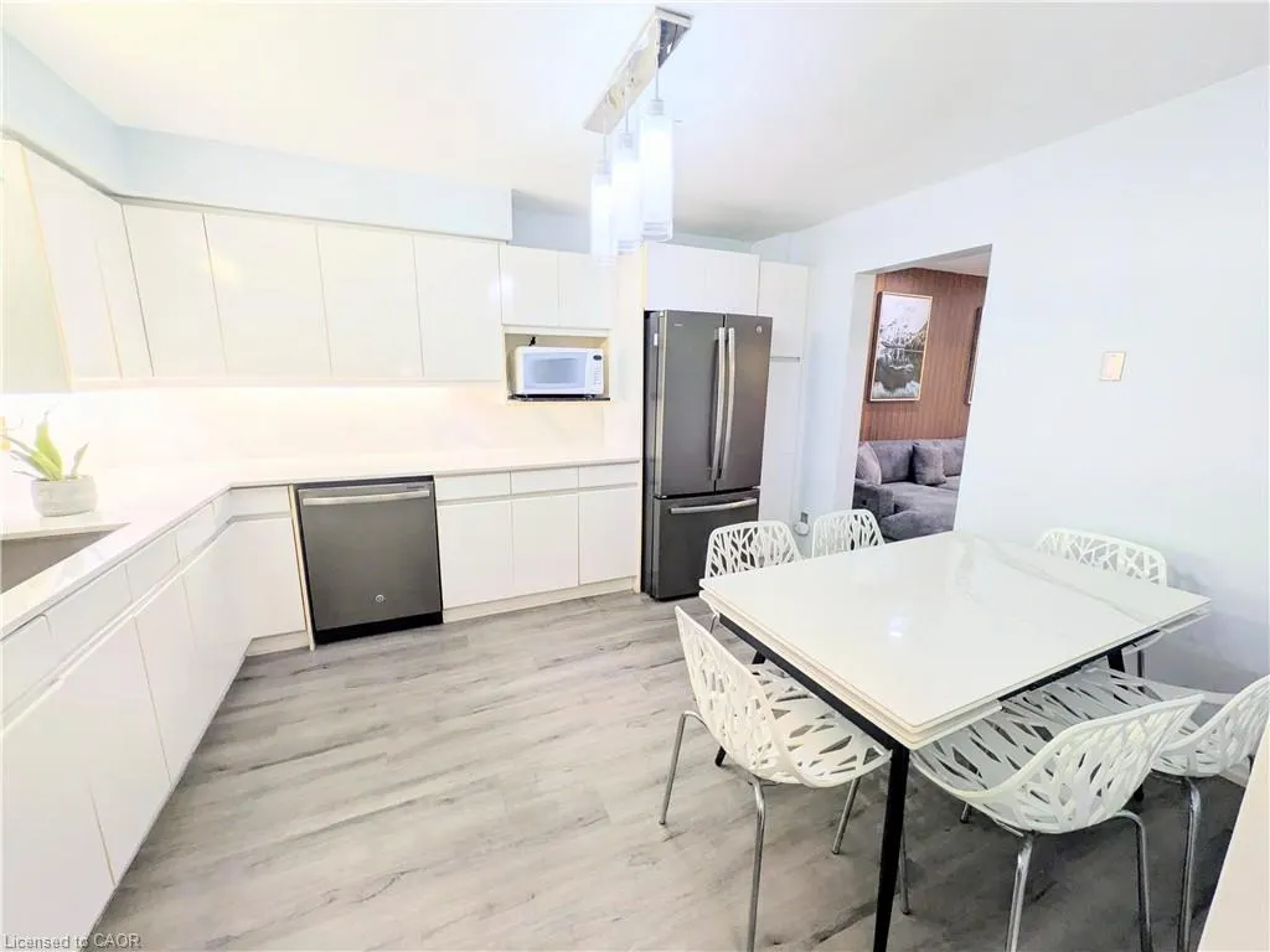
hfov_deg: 102.1
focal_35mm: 14
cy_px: 476
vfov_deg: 85.7
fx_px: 514
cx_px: 635
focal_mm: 1.85
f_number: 2.2
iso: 53
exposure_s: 1/160
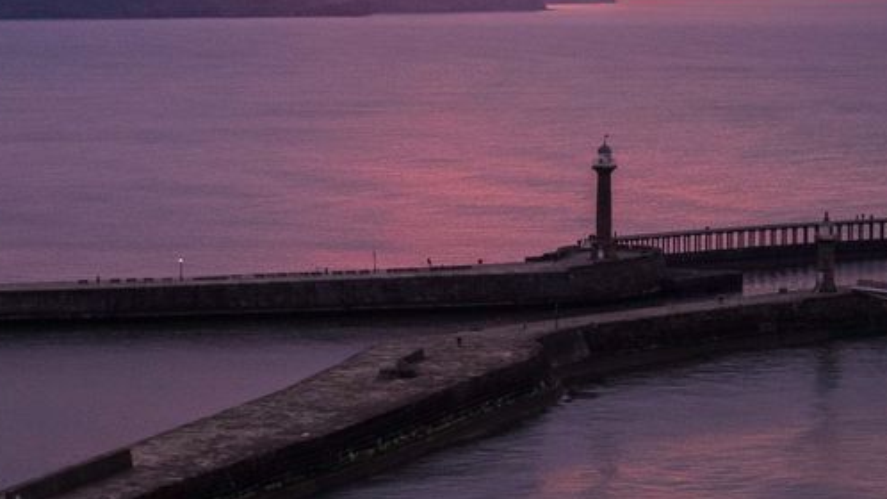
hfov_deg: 18.1
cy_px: 234
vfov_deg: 10.3
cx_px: 656
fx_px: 2775
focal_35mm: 118
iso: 500
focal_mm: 30
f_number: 9
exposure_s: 1/60
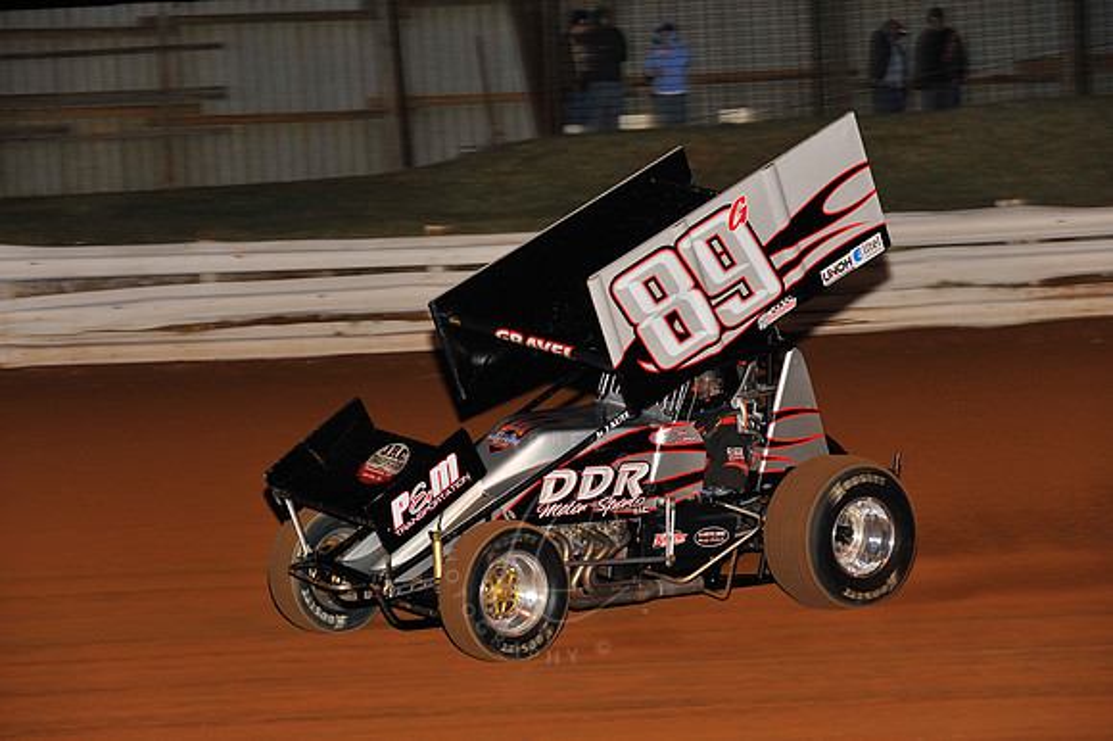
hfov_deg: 17.1
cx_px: 556
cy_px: 370
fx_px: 3708
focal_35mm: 120
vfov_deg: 11.4
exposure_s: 1/250
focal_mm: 120
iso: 500
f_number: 5.6
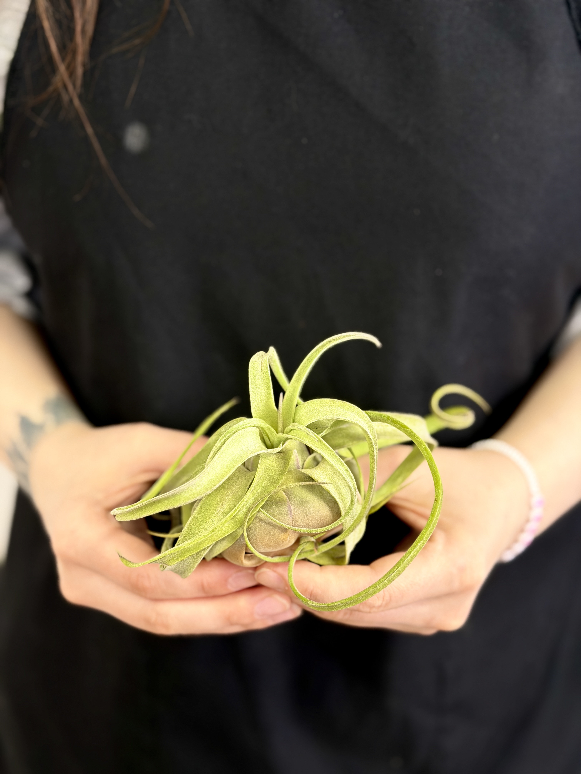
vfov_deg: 39.7
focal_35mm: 48
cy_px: 387
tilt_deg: -25.8
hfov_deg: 30.3
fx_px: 1074
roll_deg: +0.2
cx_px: 290
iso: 80
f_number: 1.78
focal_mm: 6.76
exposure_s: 1/121
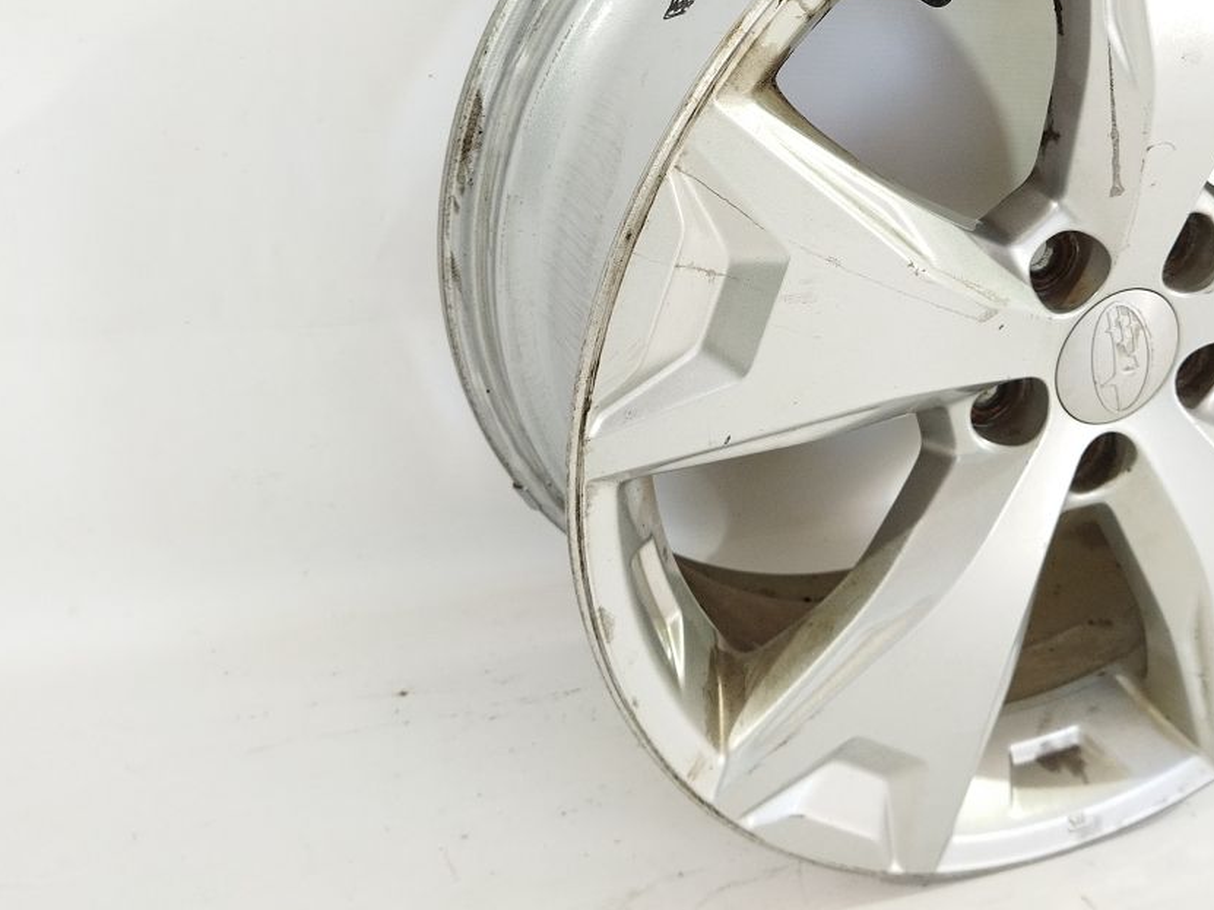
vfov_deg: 36.3
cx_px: 730
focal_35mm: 39
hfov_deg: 47.6
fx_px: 1368
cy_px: 270
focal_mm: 4.71
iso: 157
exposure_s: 1/50
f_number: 1.79
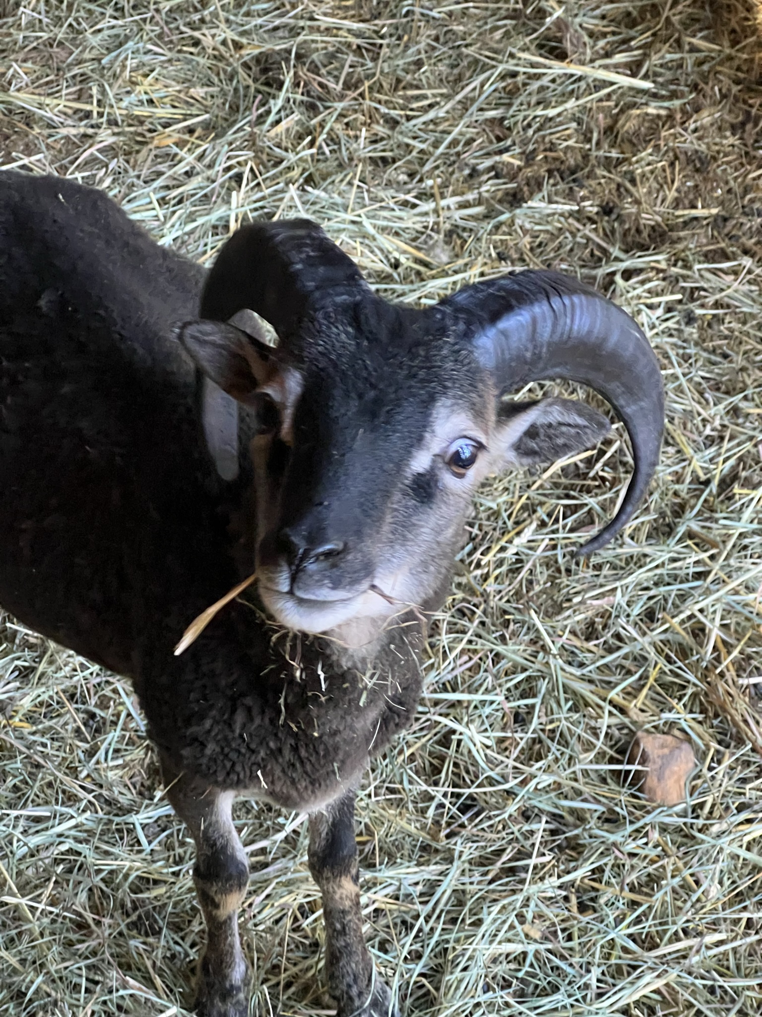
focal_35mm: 77
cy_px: 508
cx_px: 381
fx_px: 2260
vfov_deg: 25.3
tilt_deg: -43.3
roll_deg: -2.5
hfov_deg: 19.1
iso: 800
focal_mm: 9
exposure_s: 1/43
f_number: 2.8
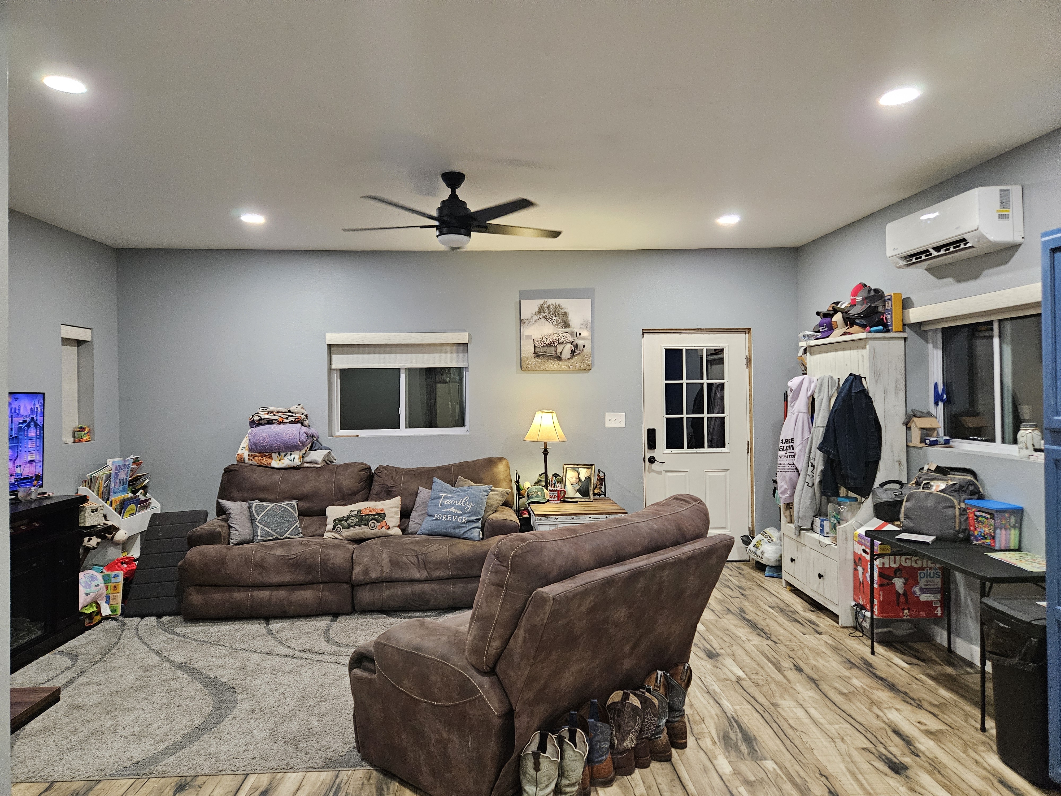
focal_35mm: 23
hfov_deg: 73.9
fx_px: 705
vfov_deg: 58.9
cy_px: 398
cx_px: 530
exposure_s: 1/120
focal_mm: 5.4
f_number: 1.8
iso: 800
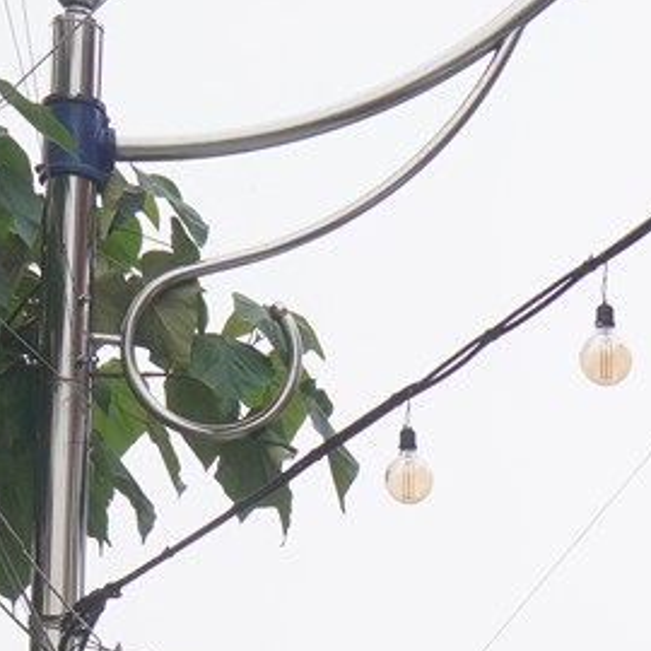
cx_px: 1263
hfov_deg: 7.7
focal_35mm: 220
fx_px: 4681
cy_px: 1594
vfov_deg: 7.4
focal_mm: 35
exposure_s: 1/160
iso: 400
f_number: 8
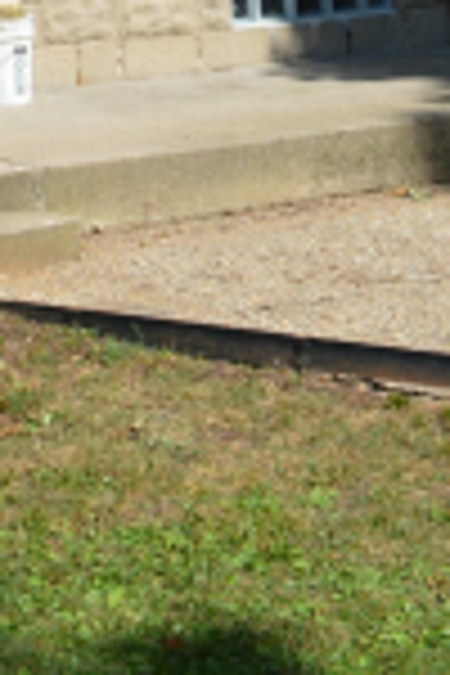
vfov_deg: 12.8
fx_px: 2531
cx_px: -176
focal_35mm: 135
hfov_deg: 9.9
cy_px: -783
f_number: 8
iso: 100
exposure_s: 1/250
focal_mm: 18
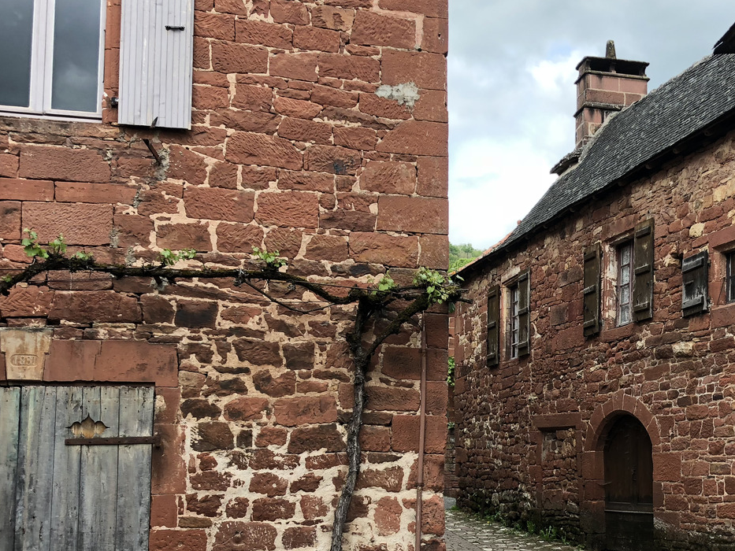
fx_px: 1019
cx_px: 492
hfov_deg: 39.2
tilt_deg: +6.4
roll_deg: -0.1
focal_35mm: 48
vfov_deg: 29.9
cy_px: 389
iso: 20
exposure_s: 1/215
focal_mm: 4
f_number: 1.8
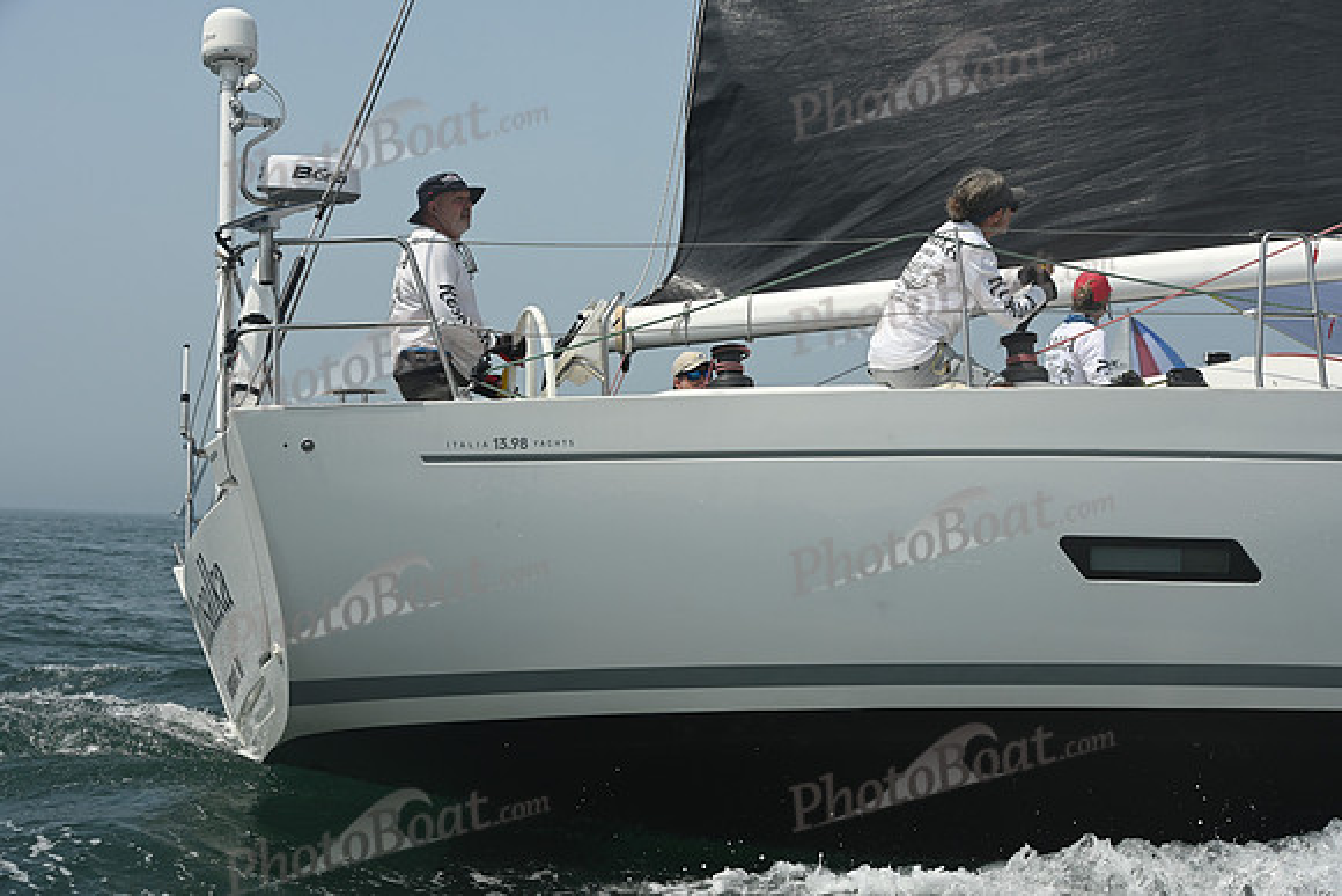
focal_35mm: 70
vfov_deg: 19.5
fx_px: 2610
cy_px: 448
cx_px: 671
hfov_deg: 28.8
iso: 320
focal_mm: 70
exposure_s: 1/1250
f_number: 9
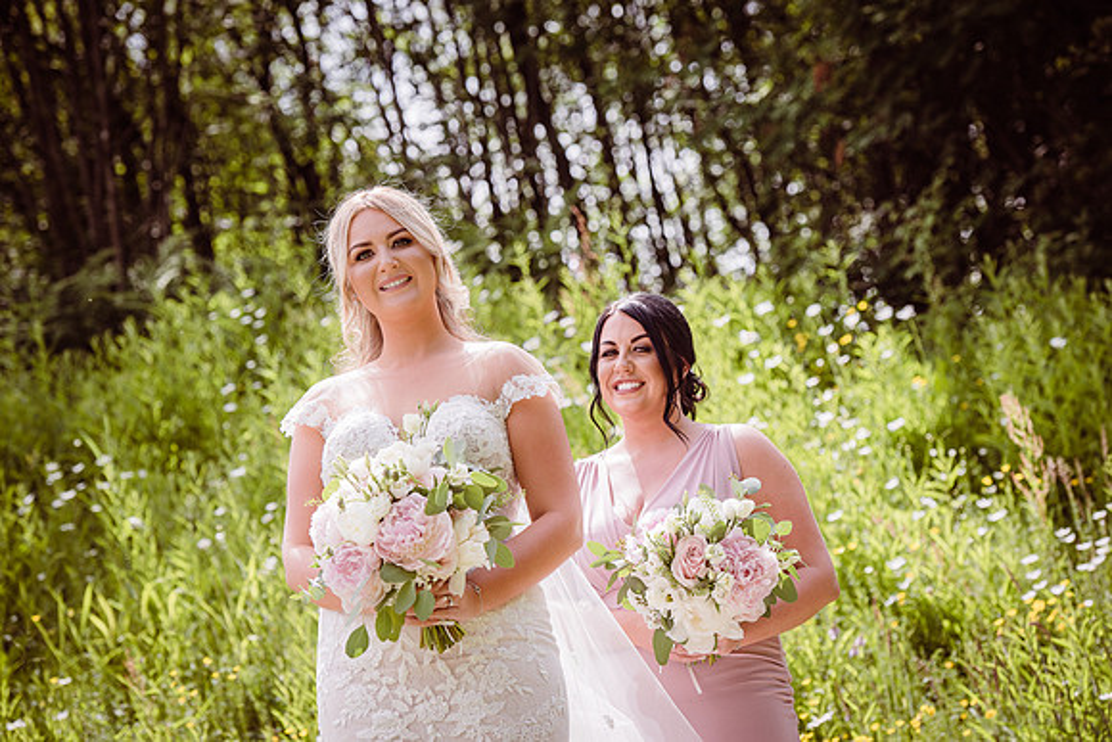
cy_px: 371
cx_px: 556
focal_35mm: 112
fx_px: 3460
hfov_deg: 18.3
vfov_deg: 12.2
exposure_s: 1/1250
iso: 250
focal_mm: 112
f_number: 4.5
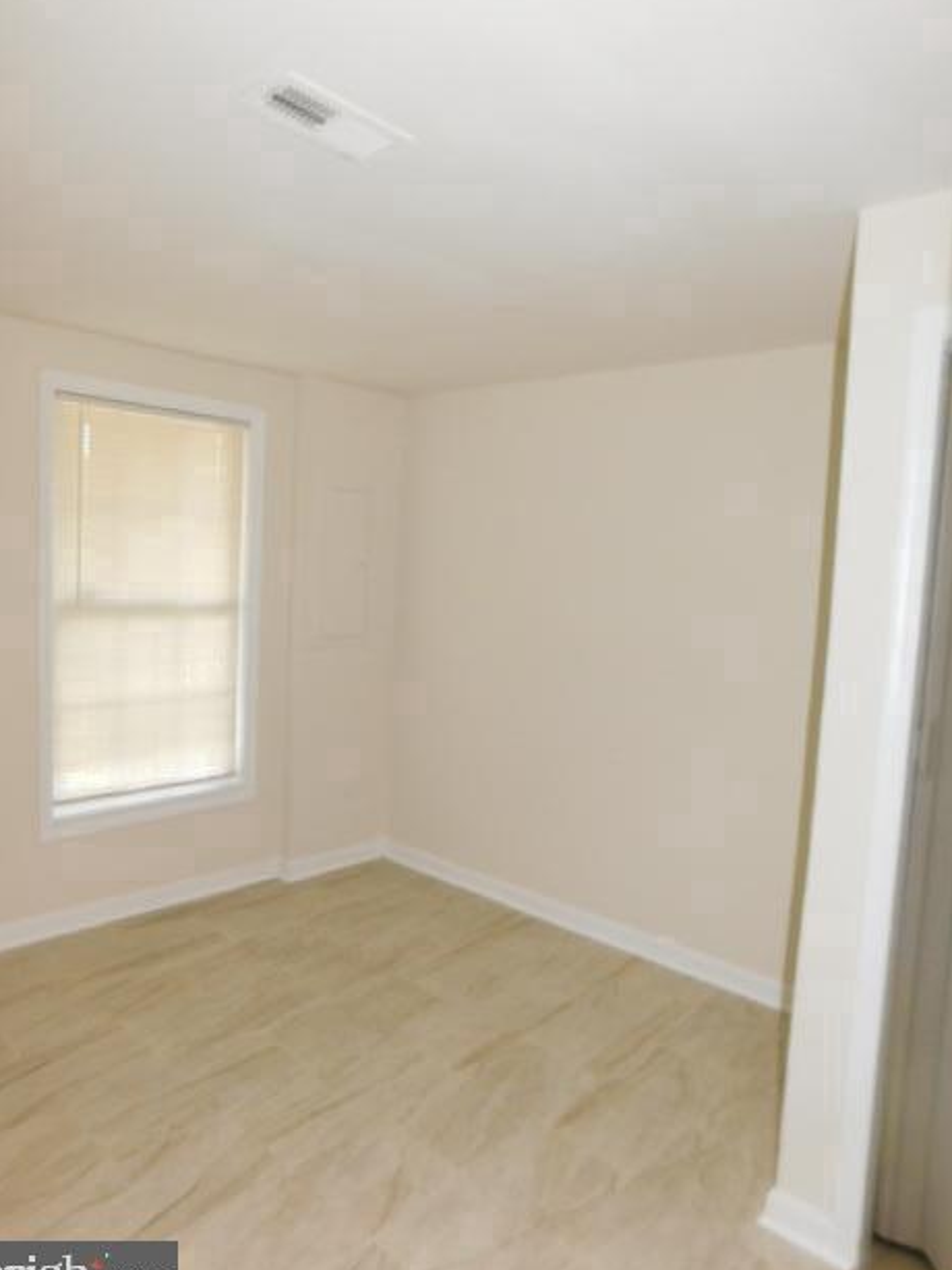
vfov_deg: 71.6
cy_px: 648
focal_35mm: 24
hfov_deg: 56.8
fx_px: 880
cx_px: 459
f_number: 3
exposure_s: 1/30
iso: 200
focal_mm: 4
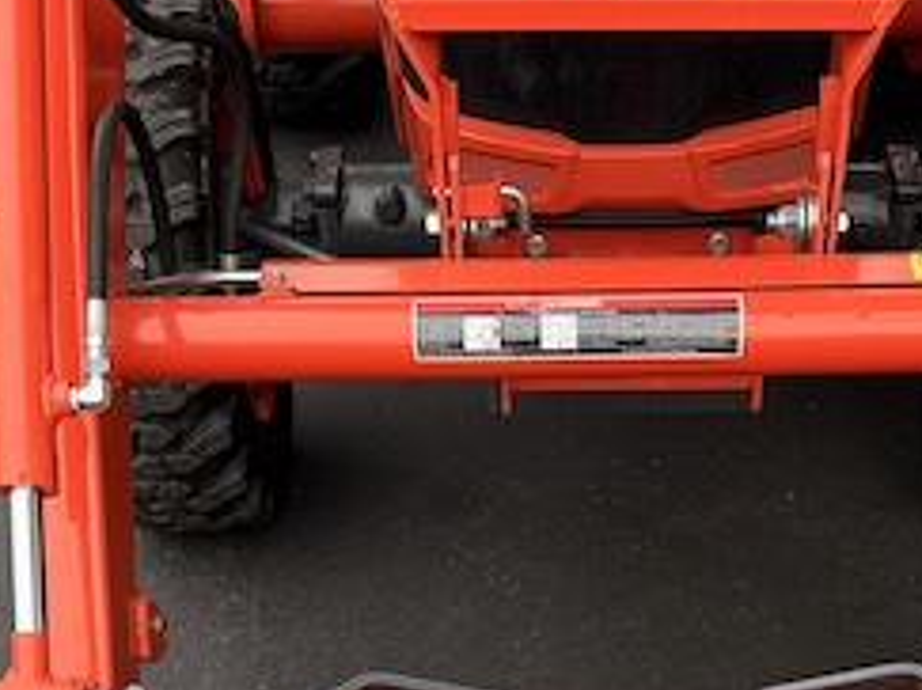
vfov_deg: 16.7
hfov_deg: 24.7
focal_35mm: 79
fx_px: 2103
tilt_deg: -47.0
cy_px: 1077
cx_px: 581
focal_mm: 6.76
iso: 80
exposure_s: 1/967
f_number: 1.78
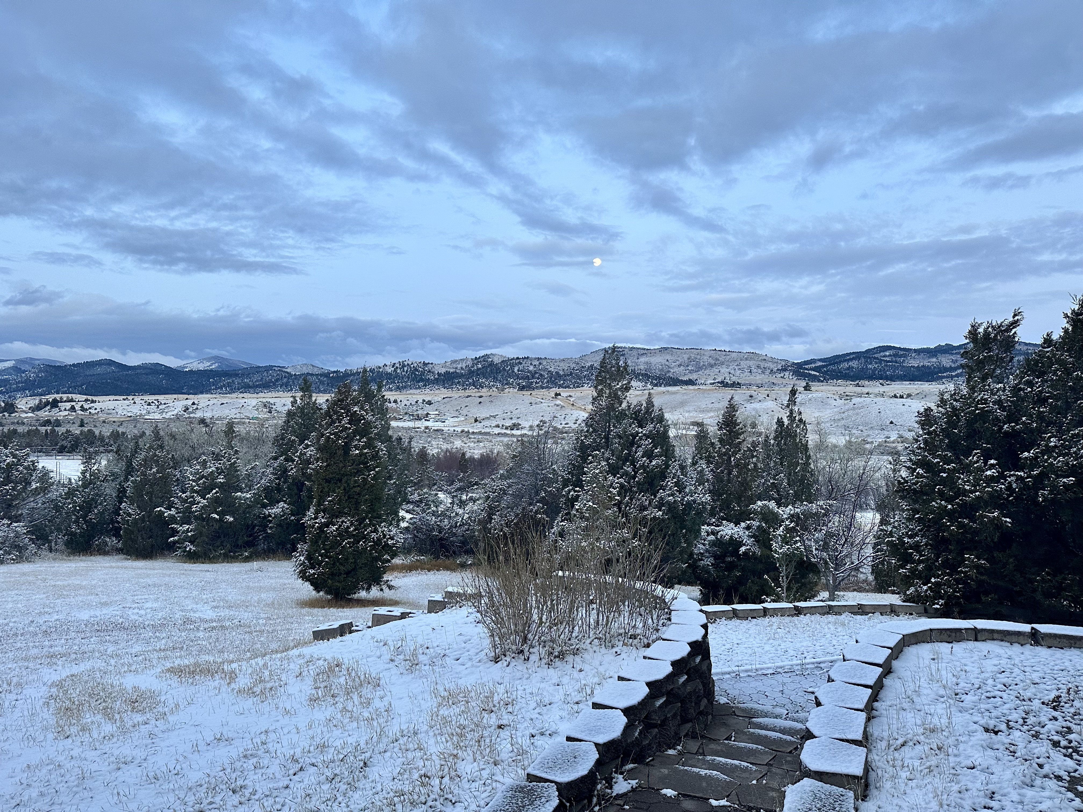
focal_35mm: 24
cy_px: 406
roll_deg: -0.5
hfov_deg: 71.6
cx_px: 542
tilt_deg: +1.3
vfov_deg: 56.8
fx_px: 751
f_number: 1.78
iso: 200
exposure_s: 1/121
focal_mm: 6.86
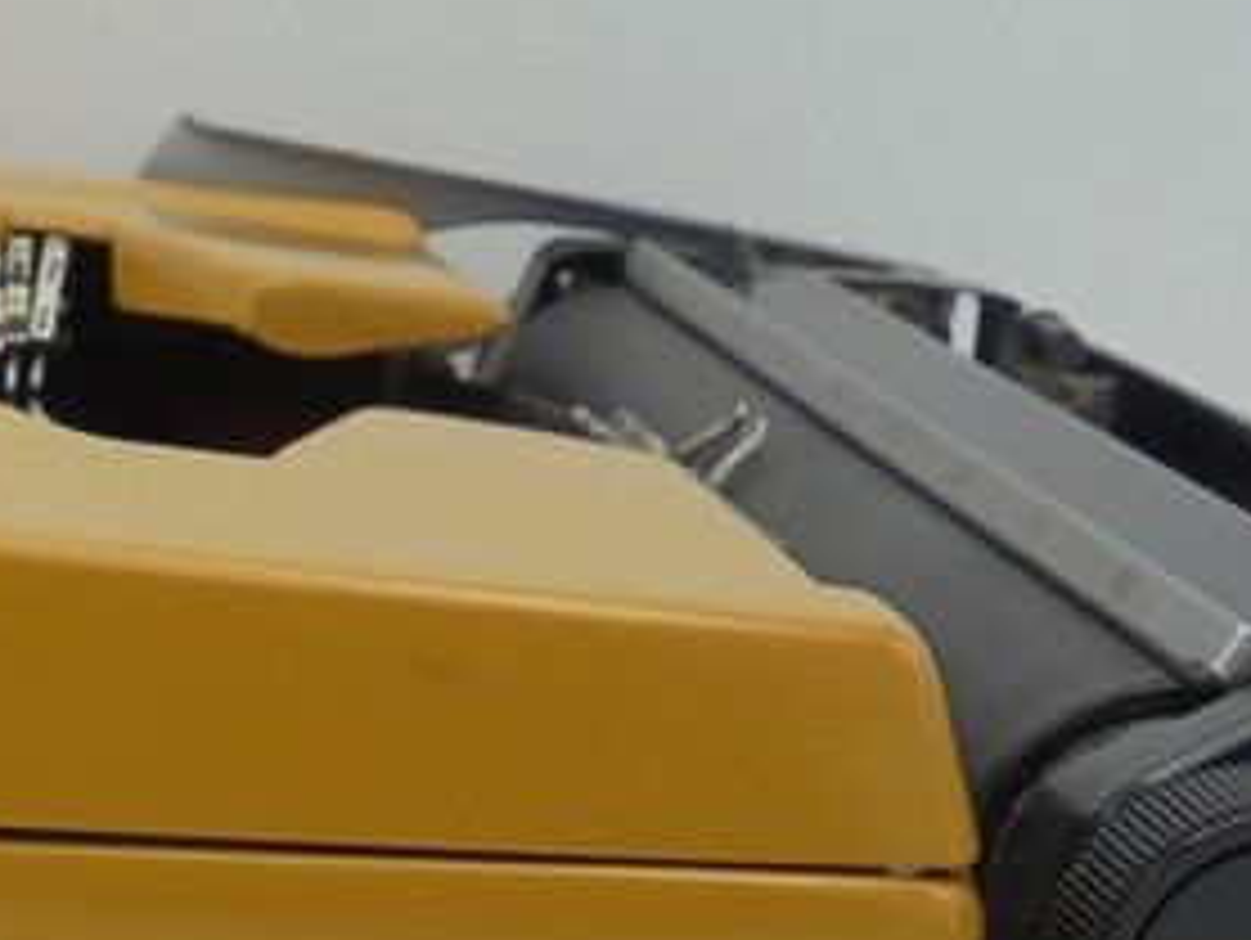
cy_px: 798
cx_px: -50
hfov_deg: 15.7
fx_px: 4449
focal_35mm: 123
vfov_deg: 12.0
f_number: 4.2
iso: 100
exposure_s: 1/50
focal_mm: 6.9
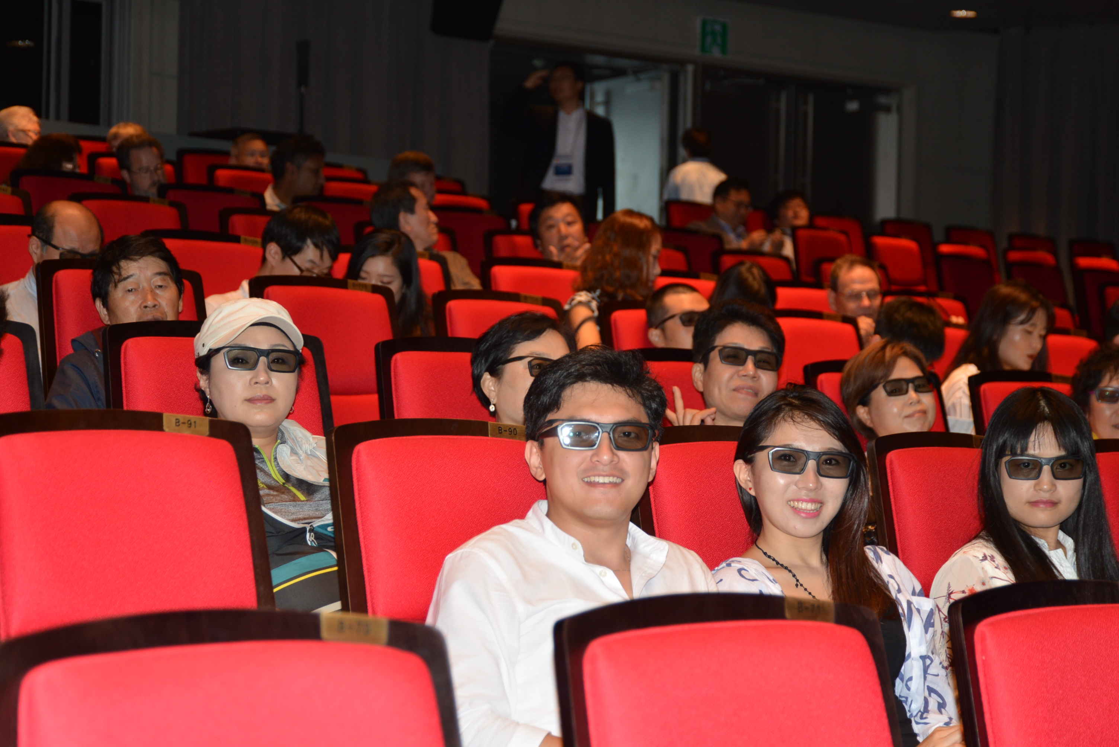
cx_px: 560
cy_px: 374
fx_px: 2332
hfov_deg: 27.0
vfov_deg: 18.2
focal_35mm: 75
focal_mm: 75
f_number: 5.3
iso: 800
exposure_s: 1/60
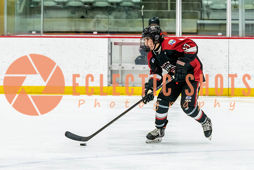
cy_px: 99
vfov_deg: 6.0
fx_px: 1607
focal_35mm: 228
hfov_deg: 9.0
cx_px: 146
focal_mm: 135
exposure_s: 1/640
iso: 2500
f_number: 2.8
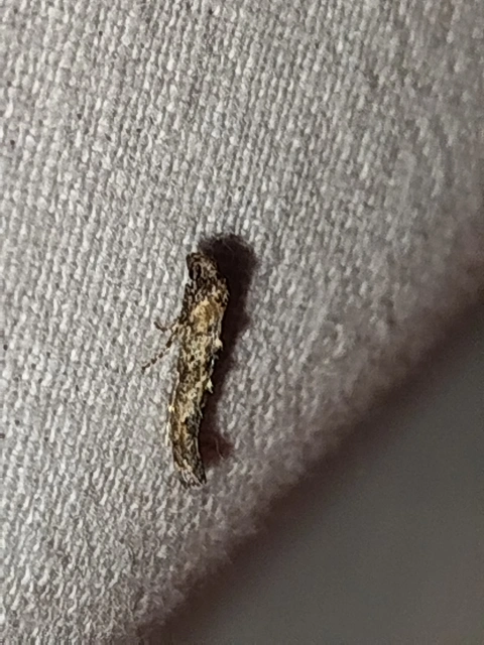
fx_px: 3169
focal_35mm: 170
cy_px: 322
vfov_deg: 11.6
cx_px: 242
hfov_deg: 8.7
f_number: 1.7
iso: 64
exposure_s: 1/50
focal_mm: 5.31
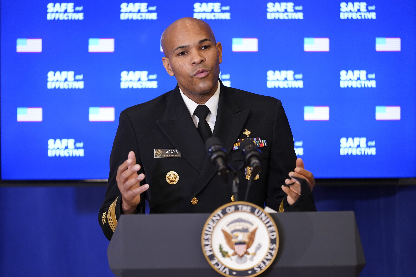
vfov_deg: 6.9
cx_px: 208
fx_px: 2311
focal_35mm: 200
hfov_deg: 10.3
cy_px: 138
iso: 4000
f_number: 2.8
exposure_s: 1/500
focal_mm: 200
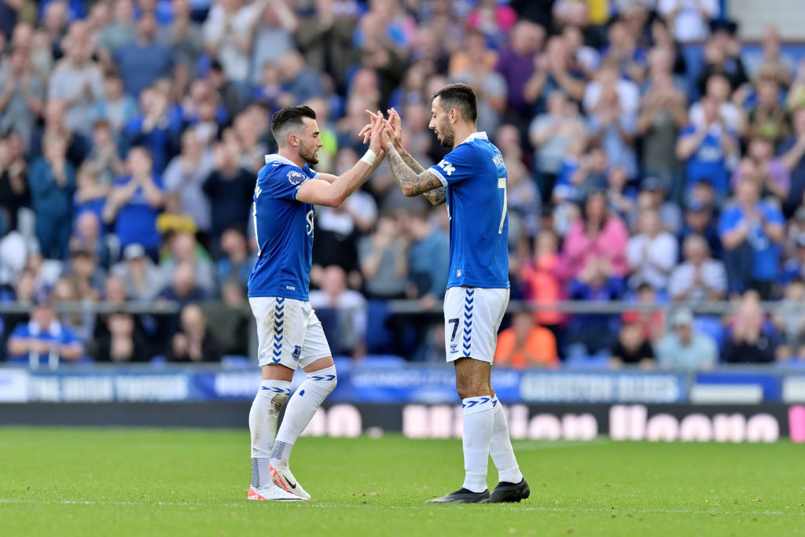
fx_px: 8945
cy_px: 268
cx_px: 402
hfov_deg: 5.2
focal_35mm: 400
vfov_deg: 3.4
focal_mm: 400
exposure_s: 1/1250
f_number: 3.5
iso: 640
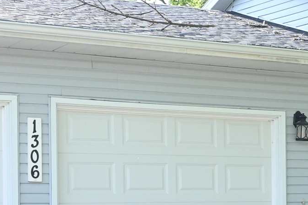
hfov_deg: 18.2
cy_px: 213
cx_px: 290
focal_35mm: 110
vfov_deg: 12.3
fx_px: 941
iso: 720
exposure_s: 1/1000
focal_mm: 16
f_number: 4.5
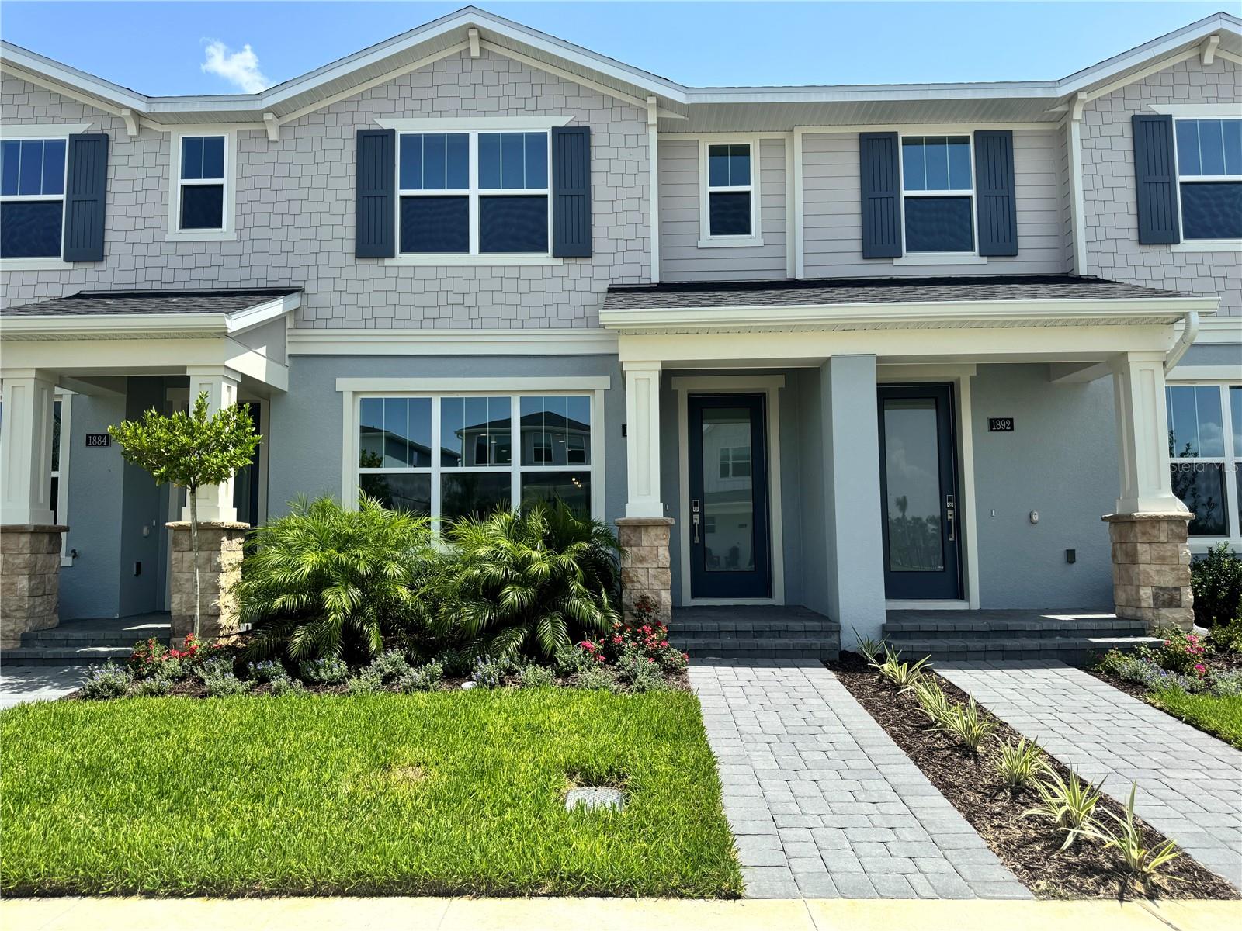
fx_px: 861
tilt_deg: +4.7
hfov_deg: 71.6
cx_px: 621
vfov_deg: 56.8
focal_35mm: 24
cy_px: 466
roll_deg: +0.8
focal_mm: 6.76
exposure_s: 1/3413
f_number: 1.78
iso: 80
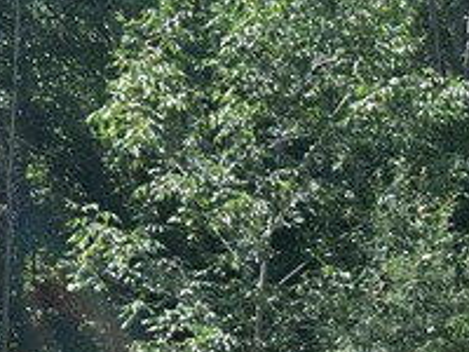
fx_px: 1666
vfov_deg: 11.7
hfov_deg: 16.0
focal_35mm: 123
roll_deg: +0.7
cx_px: 192
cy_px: 462
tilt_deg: +4.0
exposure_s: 1/2110
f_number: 1.78
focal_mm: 6.86
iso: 80
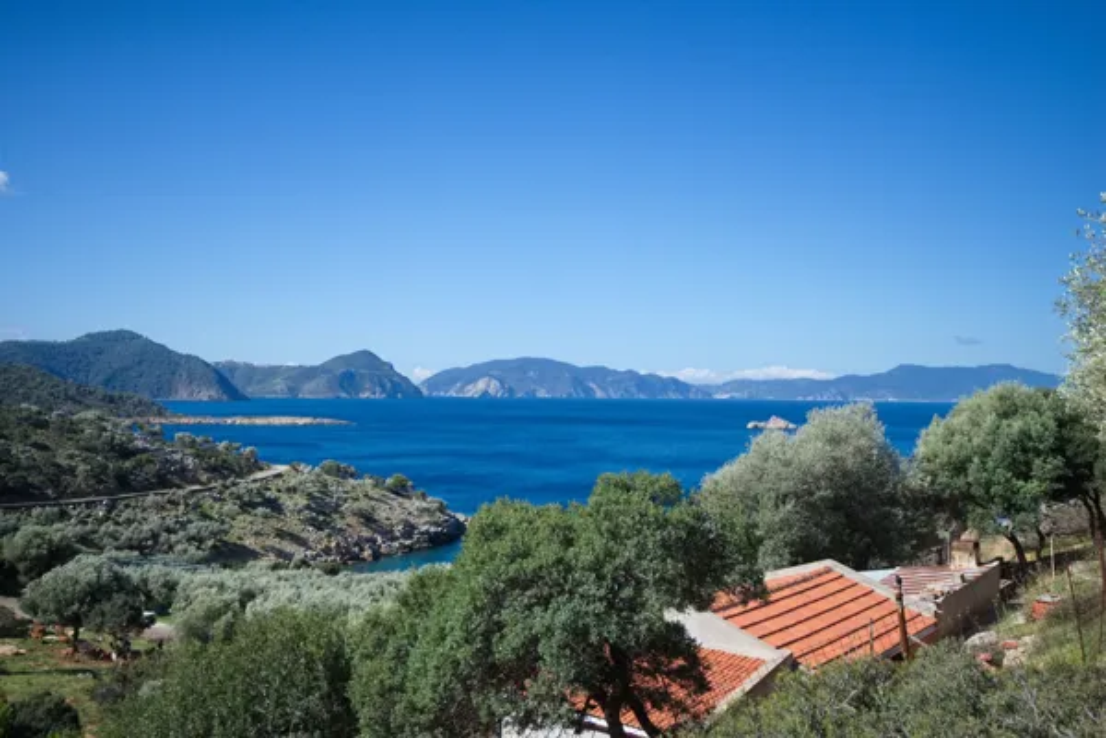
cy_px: 369
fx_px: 922
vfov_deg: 43.6
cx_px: 553
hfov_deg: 61.9
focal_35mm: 30
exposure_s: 1/4000
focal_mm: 30
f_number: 4
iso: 400
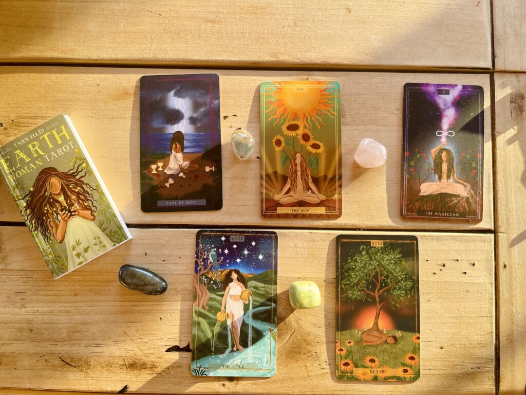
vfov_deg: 54.9
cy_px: 198
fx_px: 380
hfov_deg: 69.4
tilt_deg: -87.1
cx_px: 263
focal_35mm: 25
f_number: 1.6
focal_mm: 5.1
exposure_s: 1/121
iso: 50
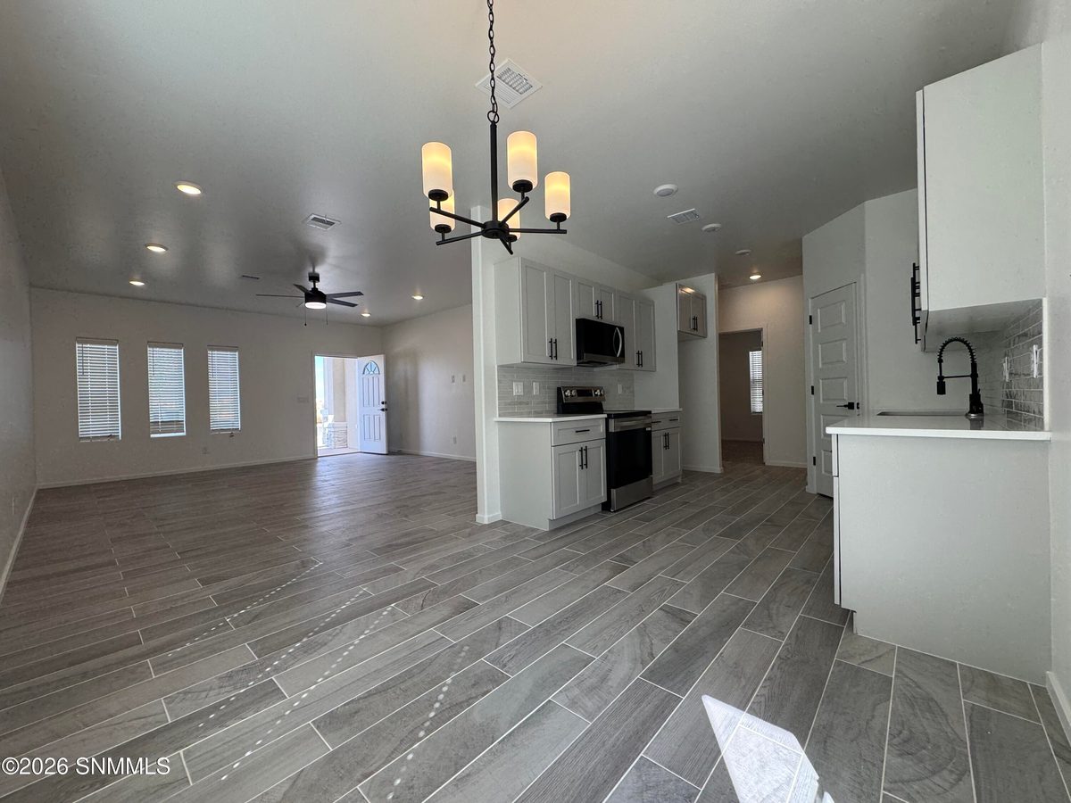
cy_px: 402
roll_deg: +0.9
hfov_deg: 102.1
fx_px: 433
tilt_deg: -0.6
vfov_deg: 85.7
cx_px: 536
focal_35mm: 14
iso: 50
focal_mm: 2.22
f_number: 2.2
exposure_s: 1/120
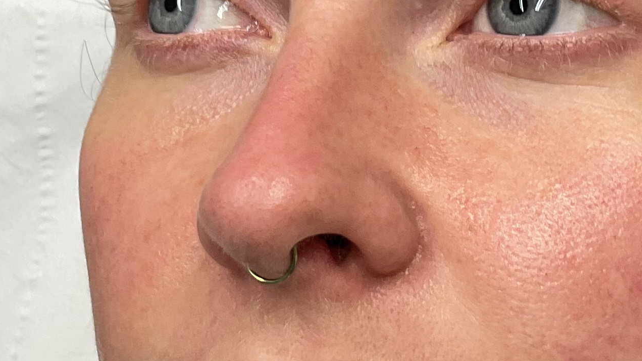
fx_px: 1123
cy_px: 107
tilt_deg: -32.8
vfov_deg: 18.2
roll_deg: +18.5
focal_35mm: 66
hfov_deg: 31.5
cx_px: 460
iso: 40
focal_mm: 3
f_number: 1.8
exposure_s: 1/50
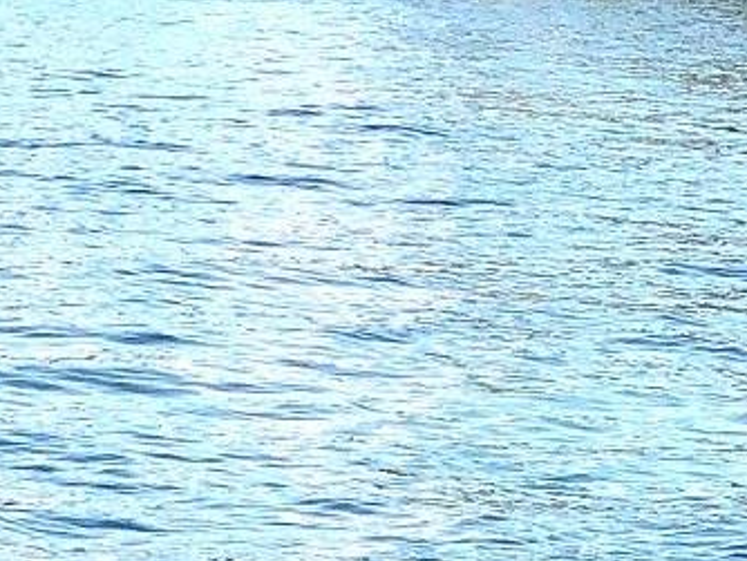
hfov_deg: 7.8
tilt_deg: -0.3
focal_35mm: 249
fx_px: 5377
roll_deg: -1.1
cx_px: -344
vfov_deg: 5.9
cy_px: -165
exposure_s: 1/1215
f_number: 2.4
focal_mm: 6
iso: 16
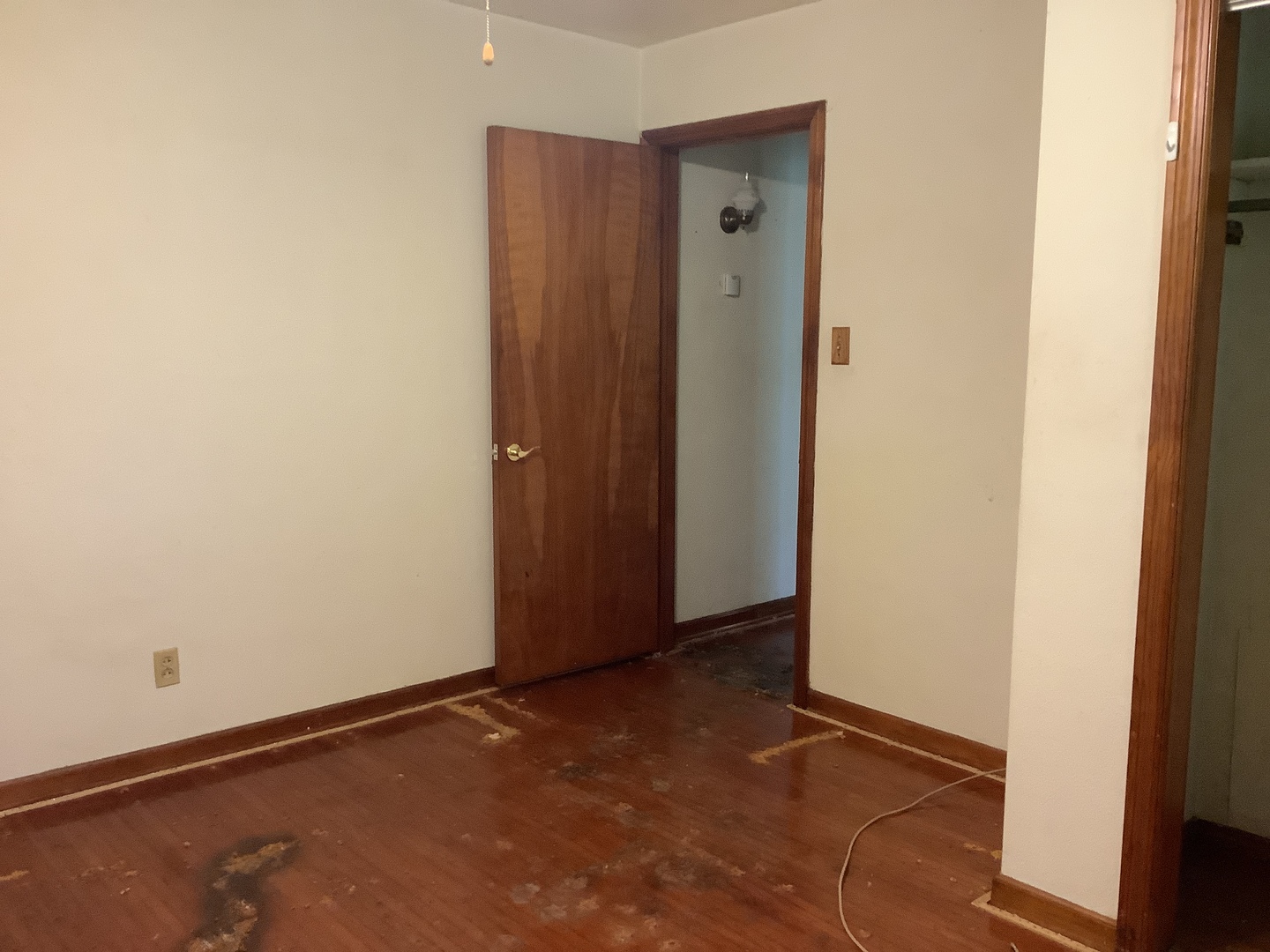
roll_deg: -1.2
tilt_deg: -8.7
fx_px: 1137
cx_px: 635
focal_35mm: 31
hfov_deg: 58.4
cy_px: 476
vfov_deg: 45.4
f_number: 2.4
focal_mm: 3.3
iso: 320
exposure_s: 1/40
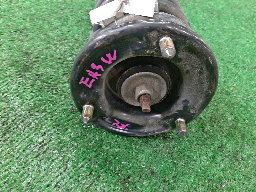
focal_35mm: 26
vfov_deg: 53.1
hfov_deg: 67.3
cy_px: 96
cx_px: 128
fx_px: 192
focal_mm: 3.93
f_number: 1.7
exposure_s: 1/25
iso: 169
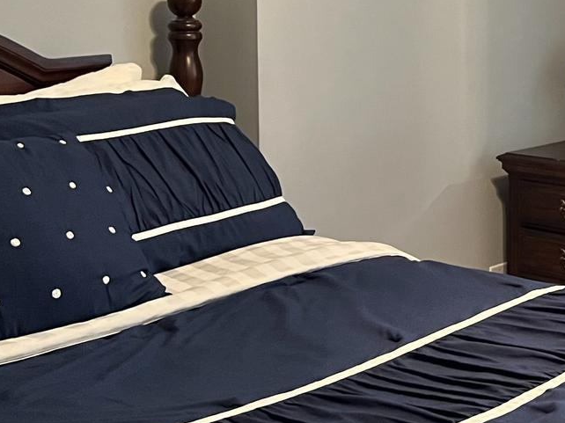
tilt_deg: -5.0
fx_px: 1354
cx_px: 743
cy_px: 39
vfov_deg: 17.5
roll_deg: -0.8
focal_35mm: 83
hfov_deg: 21.3
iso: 640
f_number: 1.5
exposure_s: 1/40
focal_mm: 5.7
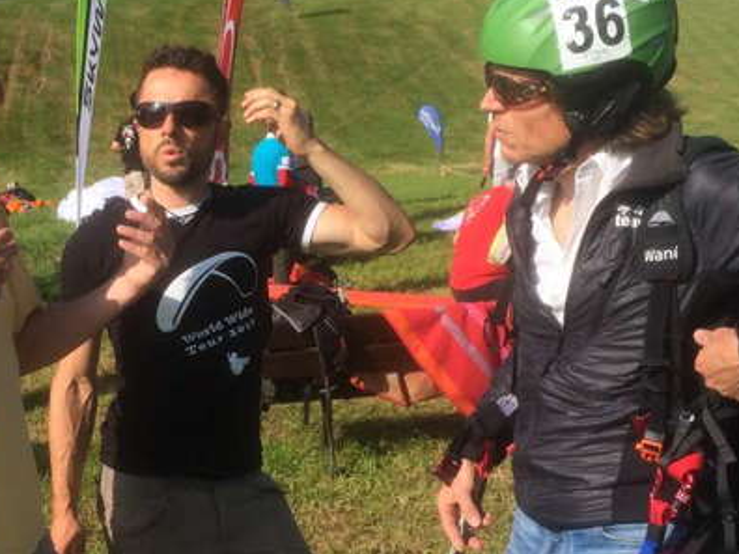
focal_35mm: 60
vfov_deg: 24.4
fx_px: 1281
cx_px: 177
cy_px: 334
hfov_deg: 31.6
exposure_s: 1/1953
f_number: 2.2
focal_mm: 4.12
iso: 32
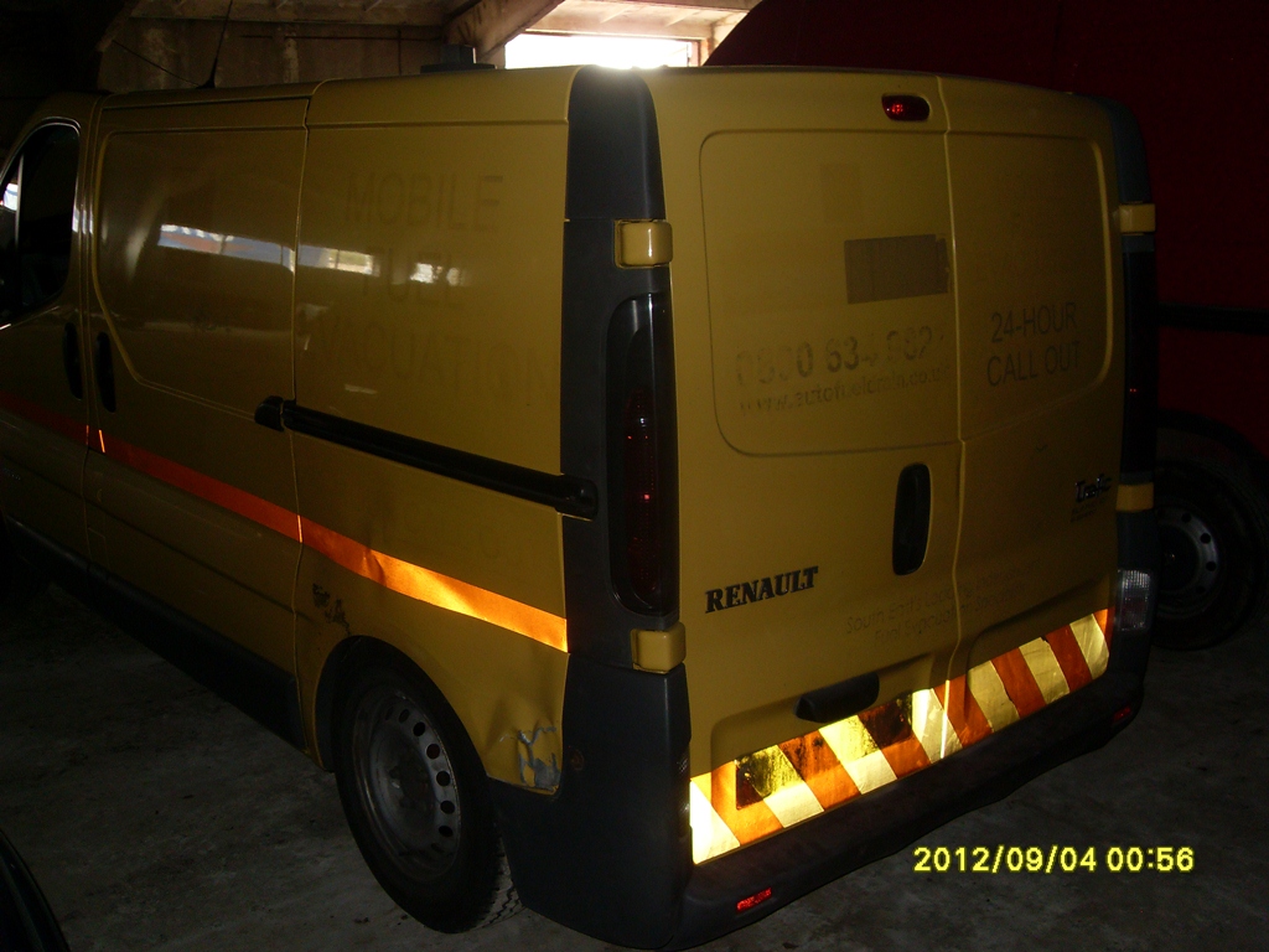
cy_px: 476
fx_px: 1356
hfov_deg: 50.1
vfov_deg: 38.7
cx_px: 634
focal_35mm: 37
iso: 100
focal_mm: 6.3
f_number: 2.8
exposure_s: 1/45
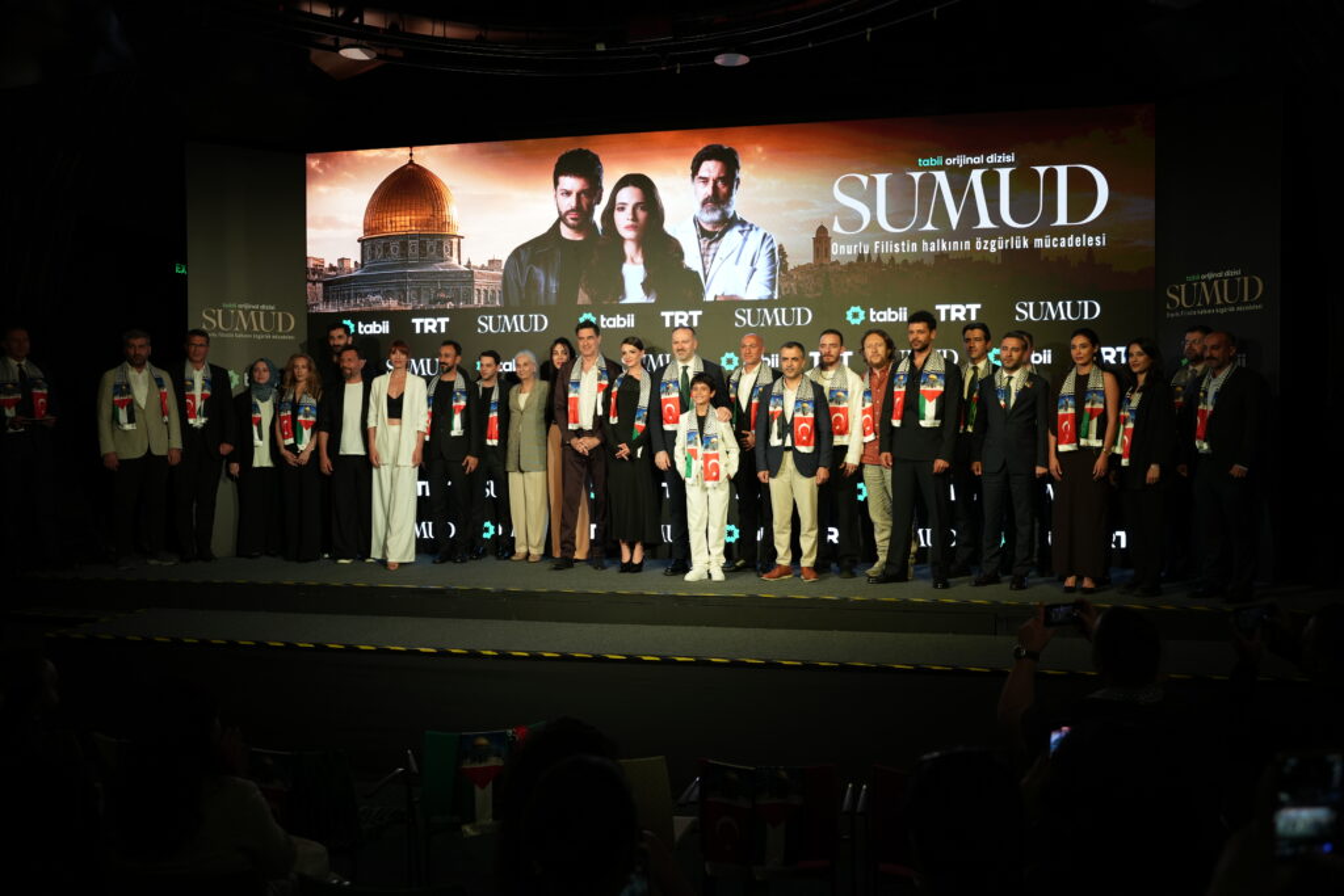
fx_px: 1172
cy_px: 448
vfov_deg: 41.8
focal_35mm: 31
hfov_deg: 59.6
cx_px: 672
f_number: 2.8
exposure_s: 1/250
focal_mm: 31.4
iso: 1000
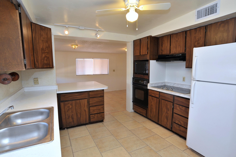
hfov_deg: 90.0
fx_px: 118
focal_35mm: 18
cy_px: 78
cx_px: 118
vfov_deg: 67.3
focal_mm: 18
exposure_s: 1/30
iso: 800
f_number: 9
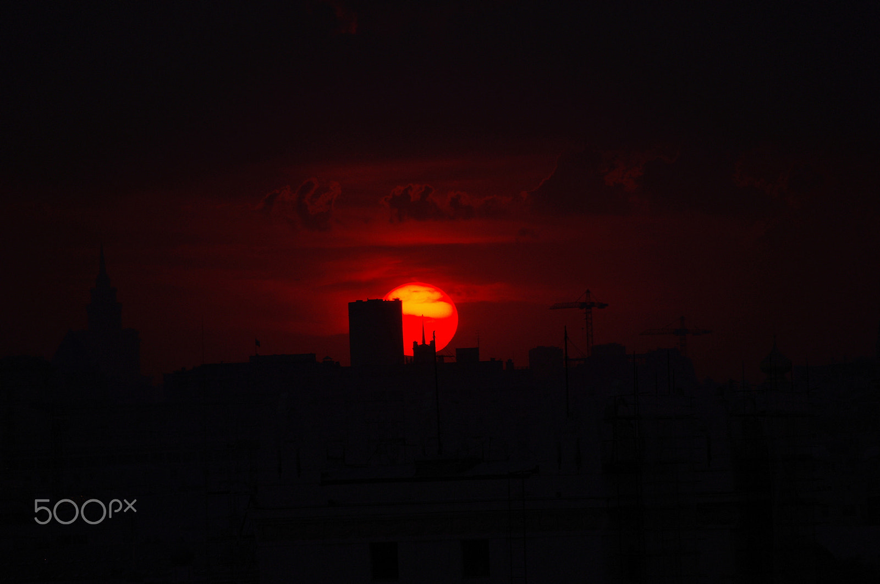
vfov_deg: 3.7
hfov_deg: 5.5
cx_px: 440
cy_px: 292
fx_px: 9156
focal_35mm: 375
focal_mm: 250
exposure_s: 1/800
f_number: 6.3
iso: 200
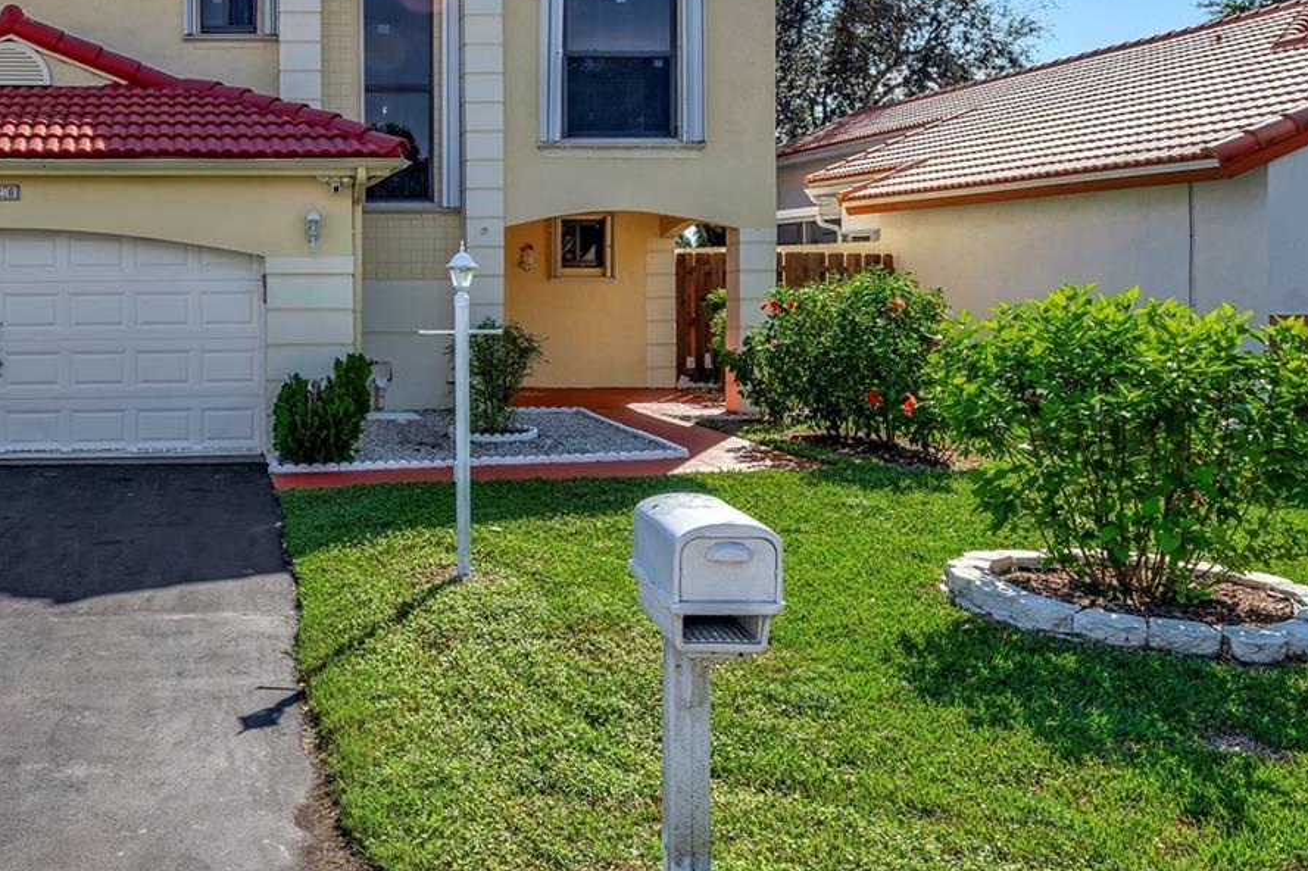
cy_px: 269
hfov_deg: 48.8
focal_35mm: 37
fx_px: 1347
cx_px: 257
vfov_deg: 35.4
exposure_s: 1/200
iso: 100
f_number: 8
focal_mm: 20.6
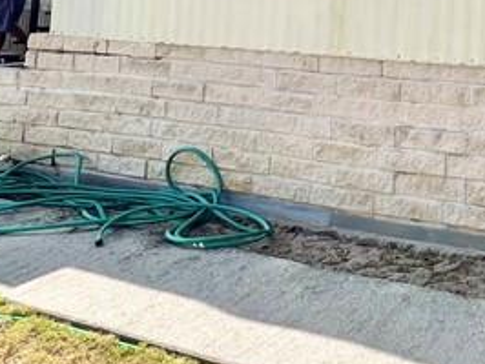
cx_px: 702
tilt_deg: +4.6
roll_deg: -1.6
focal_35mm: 50
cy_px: -87
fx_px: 701
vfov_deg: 25.7
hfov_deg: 27.8
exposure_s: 1/995
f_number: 1.8
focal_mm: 1.57
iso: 32
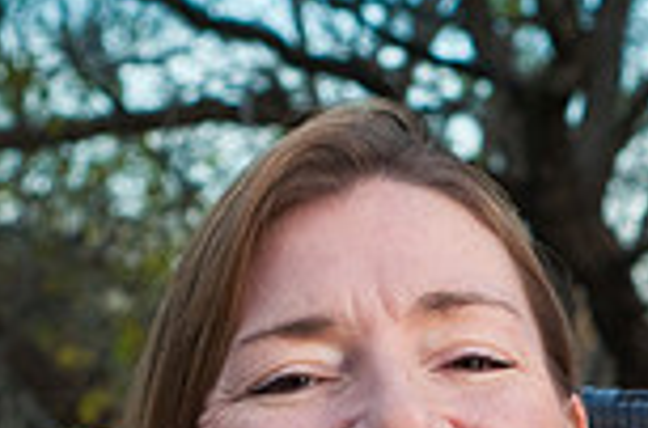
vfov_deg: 4.8
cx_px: 911
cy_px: 625
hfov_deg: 7.2
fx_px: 5114
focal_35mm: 285
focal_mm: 50
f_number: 7.1
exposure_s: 1/200
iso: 200
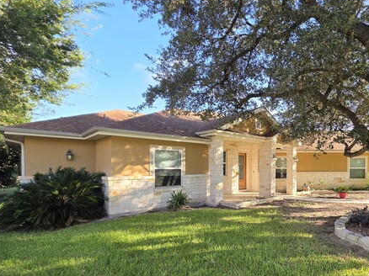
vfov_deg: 67.8
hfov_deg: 81.8
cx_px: 246
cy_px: 169
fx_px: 202
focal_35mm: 19
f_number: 1.9
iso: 40
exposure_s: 1/392
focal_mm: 2.2
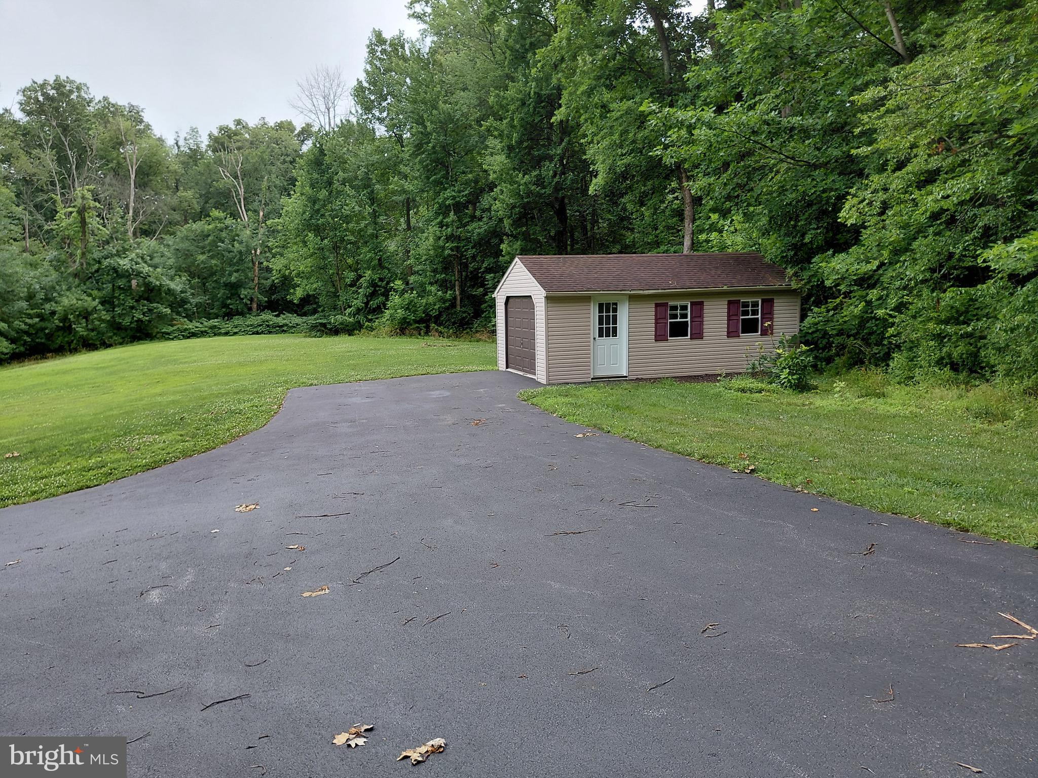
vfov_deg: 54.9
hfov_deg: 69.4
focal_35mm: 25
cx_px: 519
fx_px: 750
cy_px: 389
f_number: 1.8
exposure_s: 1/700
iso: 50
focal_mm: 4.69
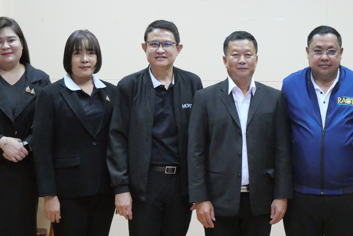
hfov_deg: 27.2
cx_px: 224
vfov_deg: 18.4
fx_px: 726
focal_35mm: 74
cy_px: 88
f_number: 4.6
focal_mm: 27
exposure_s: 1/60
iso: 6400
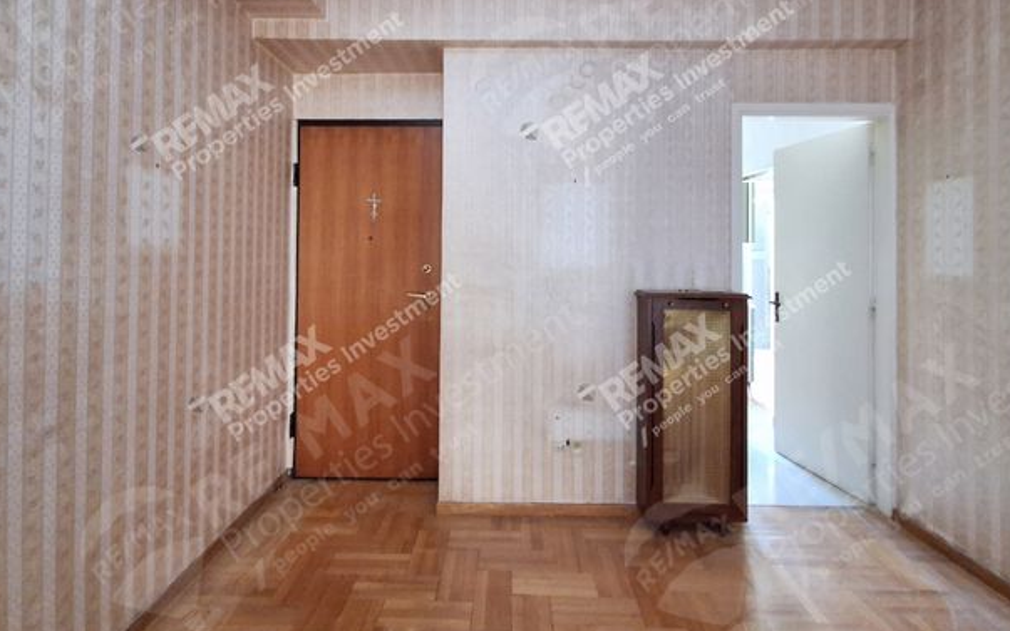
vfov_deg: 64.1
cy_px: 236
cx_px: 491
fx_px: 496
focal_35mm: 18
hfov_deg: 91.1
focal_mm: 1.64
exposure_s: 1/25
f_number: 2.2
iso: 500
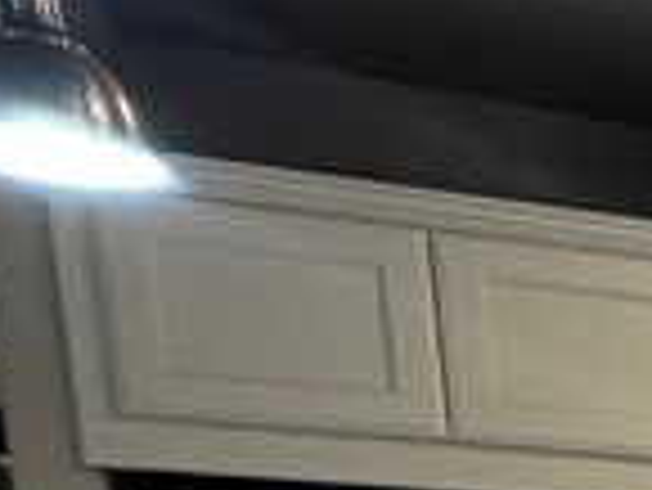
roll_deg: -0.4
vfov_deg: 12.3
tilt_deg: -9.1
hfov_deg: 12.5
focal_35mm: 99
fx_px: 1866
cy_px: 1128
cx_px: 1776
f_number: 2.2
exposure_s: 1/120
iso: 250
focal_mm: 2.22
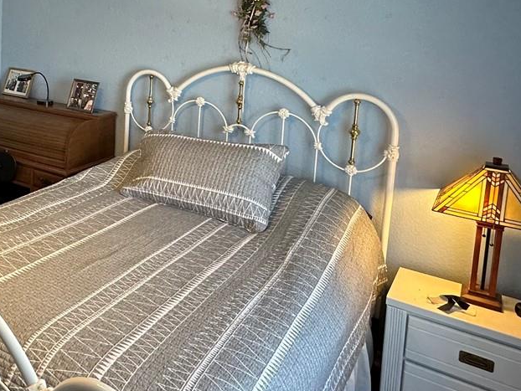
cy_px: 69
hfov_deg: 46.0
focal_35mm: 36
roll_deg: -2.4
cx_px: 44
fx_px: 542
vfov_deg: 38.0
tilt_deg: -5.2
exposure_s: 1/60
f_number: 2.2
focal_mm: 2.22
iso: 200
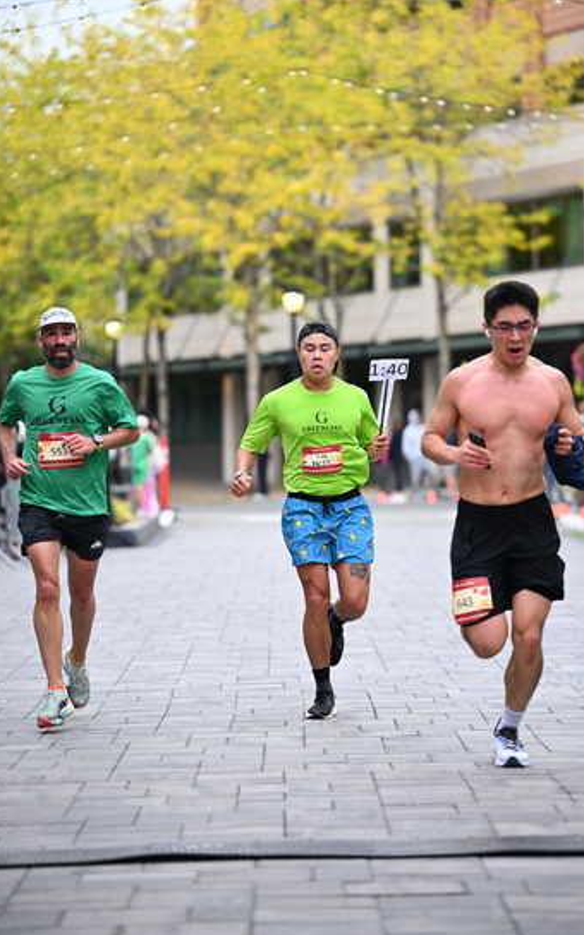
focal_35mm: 139
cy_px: 468
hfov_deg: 9.4
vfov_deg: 15.0
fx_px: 3544
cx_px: 308
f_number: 2.8
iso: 1000
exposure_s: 1/1600
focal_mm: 135
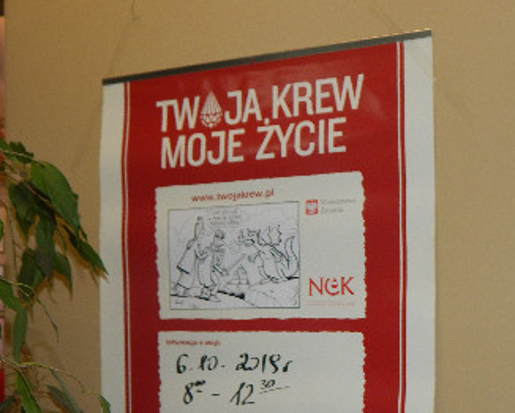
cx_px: 338
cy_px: 297
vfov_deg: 26.9
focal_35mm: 56
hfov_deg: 33.3
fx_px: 854
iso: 200
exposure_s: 1/30
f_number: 3.3
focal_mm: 6.1
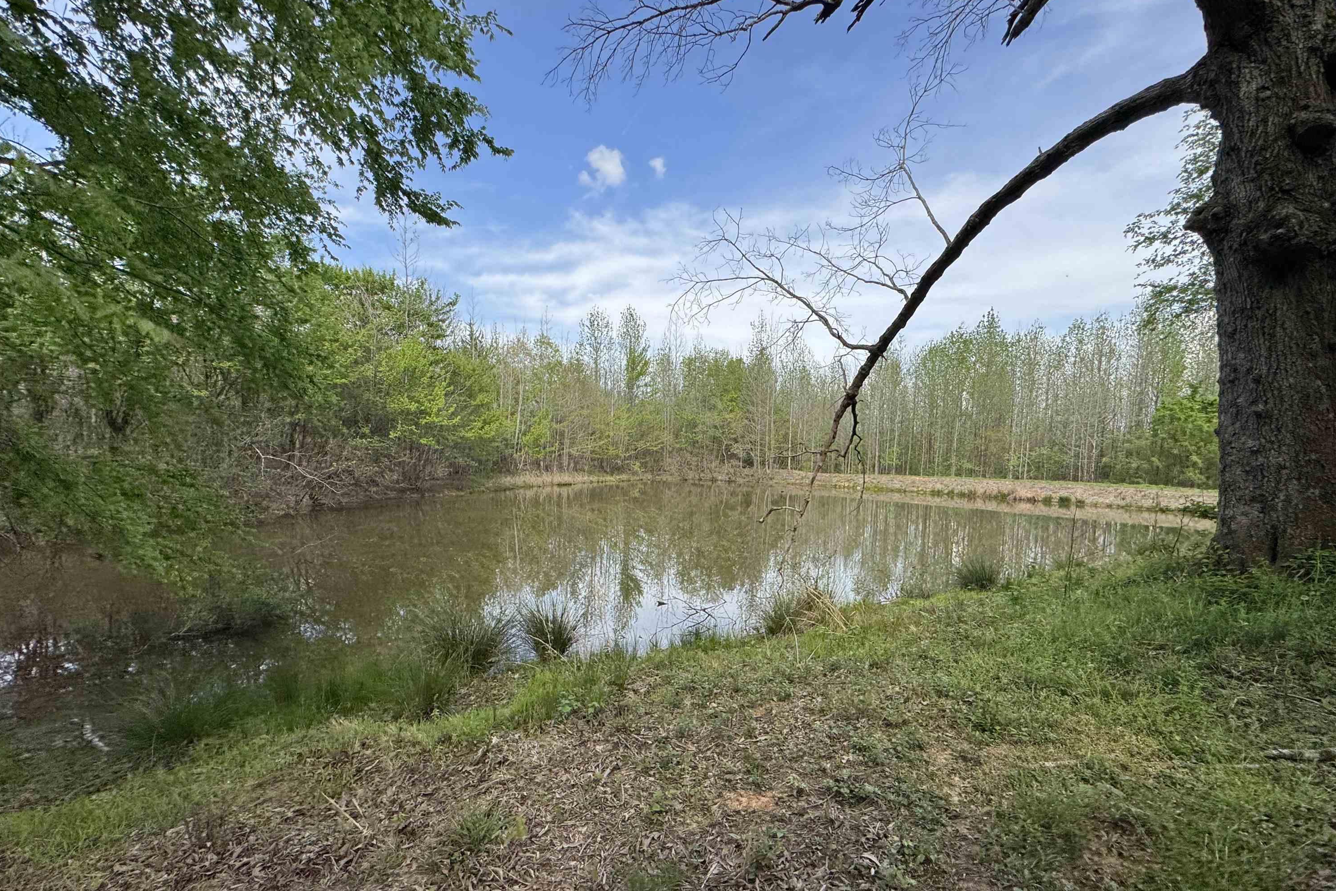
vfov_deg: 77.1
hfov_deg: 100.4
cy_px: 490
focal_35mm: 15
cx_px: 679
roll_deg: +1.0
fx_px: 557
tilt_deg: -1.8
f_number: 2.2
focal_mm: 2.22
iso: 50
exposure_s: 1/921
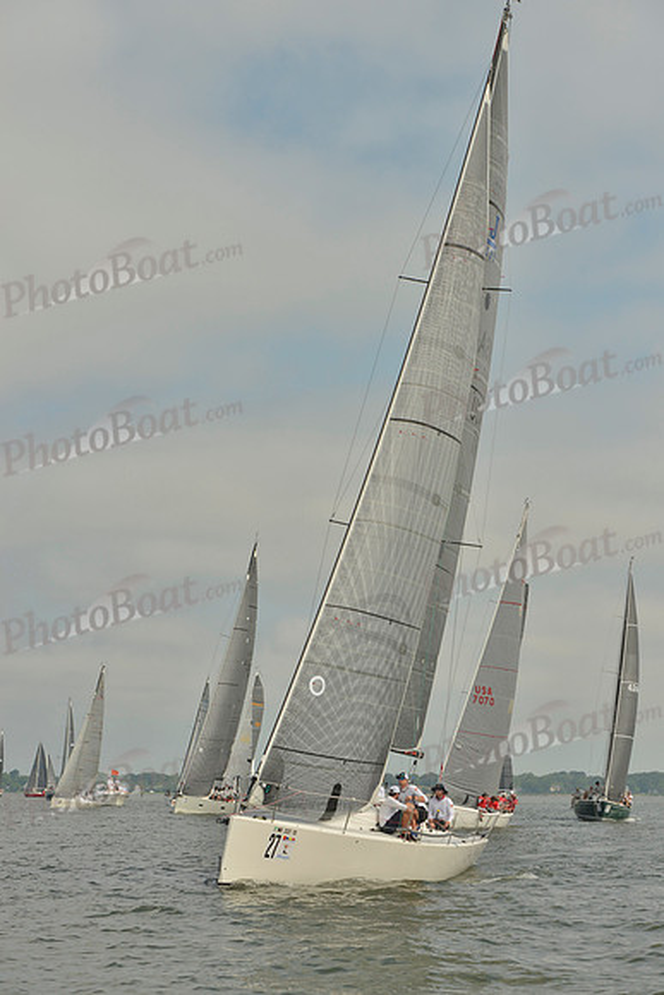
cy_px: 498
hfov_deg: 19.5
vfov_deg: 28.8
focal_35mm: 70
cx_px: 332
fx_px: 1935
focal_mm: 70
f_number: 9
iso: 280
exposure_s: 1/1250
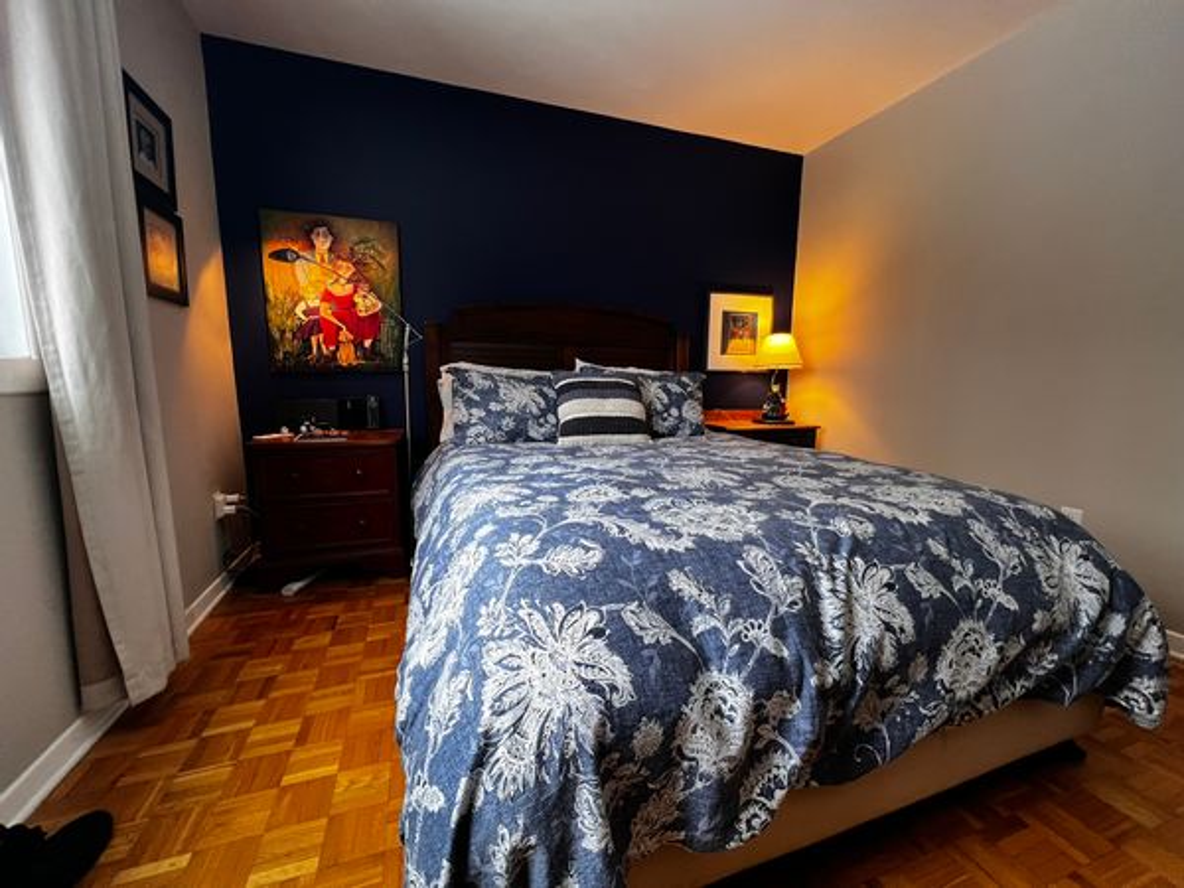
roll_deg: -0.9
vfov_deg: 89.9
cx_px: 592
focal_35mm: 13
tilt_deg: -9.3
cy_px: 444
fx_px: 445
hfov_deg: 106.2
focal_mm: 1.57
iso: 200
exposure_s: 1/60
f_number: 1.8
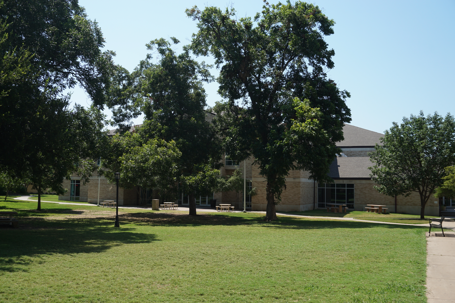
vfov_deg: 35.5
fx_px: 474
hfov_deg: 51.3
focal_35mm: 38
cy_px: 152
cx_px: 228
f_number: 9
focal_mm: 25
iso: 100
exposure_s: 1/160
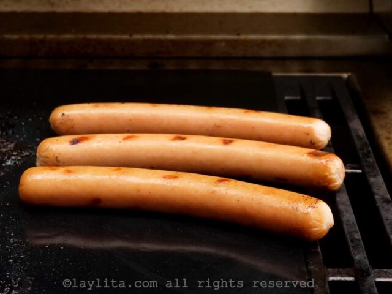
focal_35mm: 96
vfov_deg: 15.4
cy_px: 147
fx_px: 1087
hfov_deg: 20.4
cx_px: 196
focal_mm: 48
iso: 2000
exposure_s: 1/125
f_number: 14
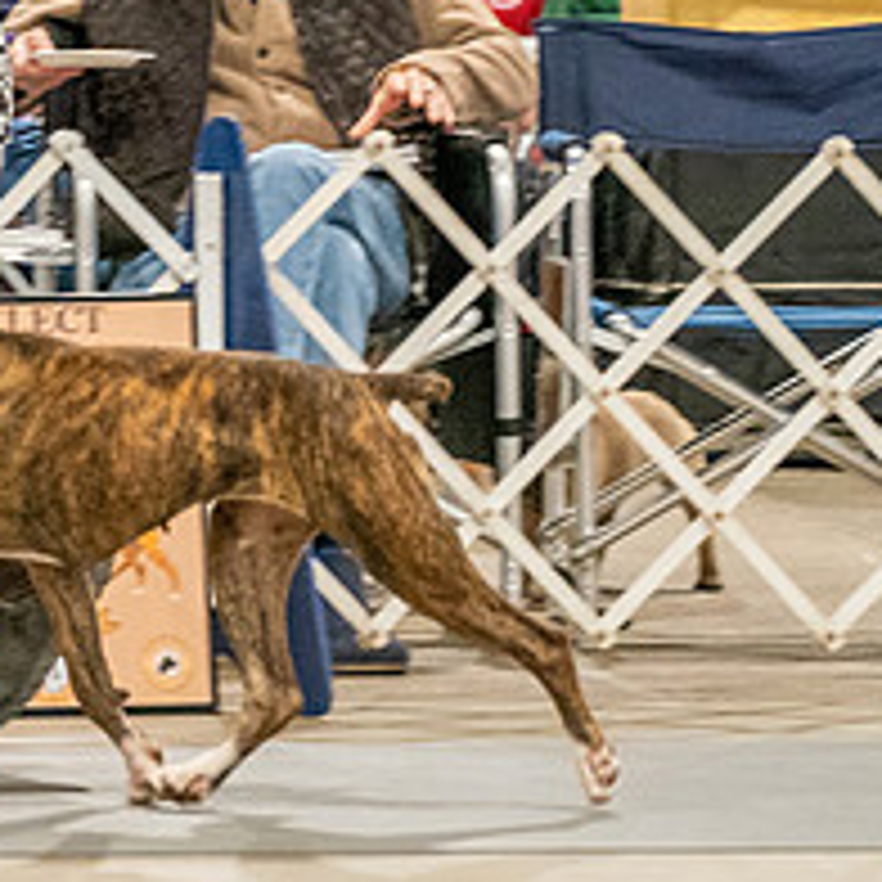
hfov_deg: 4.8
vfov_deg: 4.8
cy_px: 122
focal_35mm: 361
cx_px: -25
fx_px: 10406
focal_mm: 123
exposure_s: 1/250
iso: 6400
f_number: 3.5
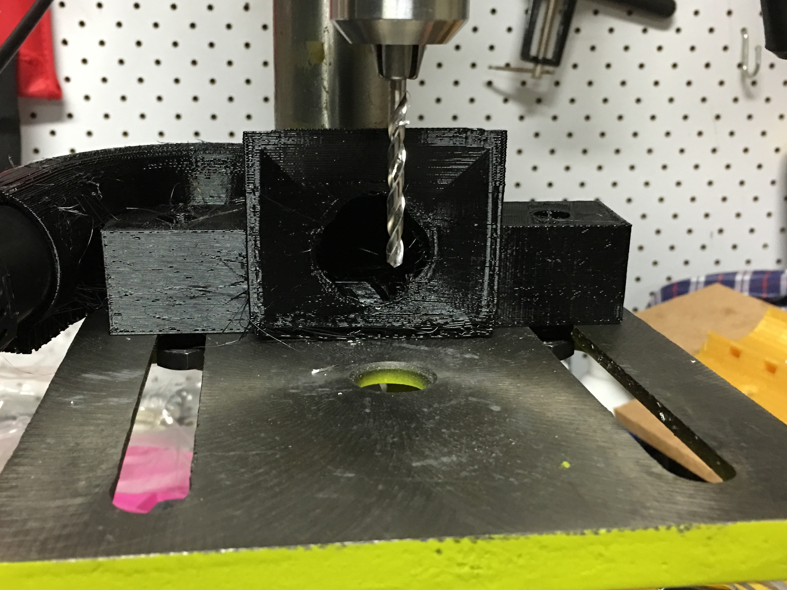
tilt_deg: -14.7
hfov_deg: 45.7
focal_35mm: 41
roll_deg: -0.6
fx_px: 932
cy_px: 290
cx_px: 358
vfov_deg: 35.1
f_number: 2.2
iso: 125
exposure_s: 1/8
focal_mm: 4.15
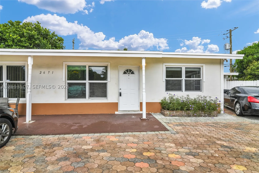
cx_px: 130
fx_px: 129
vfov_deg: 67.4
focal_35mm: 18
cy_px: 86
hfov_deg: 90.0
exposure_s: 1/125
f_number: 11
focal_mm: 18
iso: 200
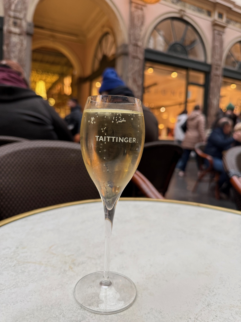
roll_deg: -1.9
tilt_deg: -5.1
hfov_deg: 56.8
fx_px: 223
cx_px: 120
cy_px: 161
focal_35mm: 24
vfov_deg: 71.6
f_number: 1.78
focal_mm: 6.76
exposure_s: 1/100
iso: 125
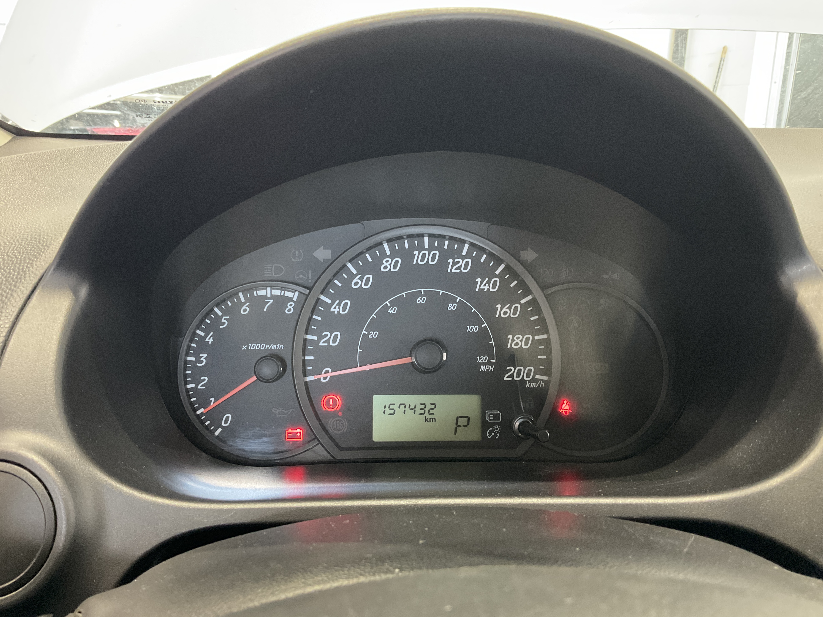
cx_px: 413
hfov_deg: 60.0
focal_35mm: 30
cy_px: 300
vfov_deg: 46.8
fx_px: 713
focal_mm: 3
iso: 250
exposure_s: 1/30
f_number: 1.8
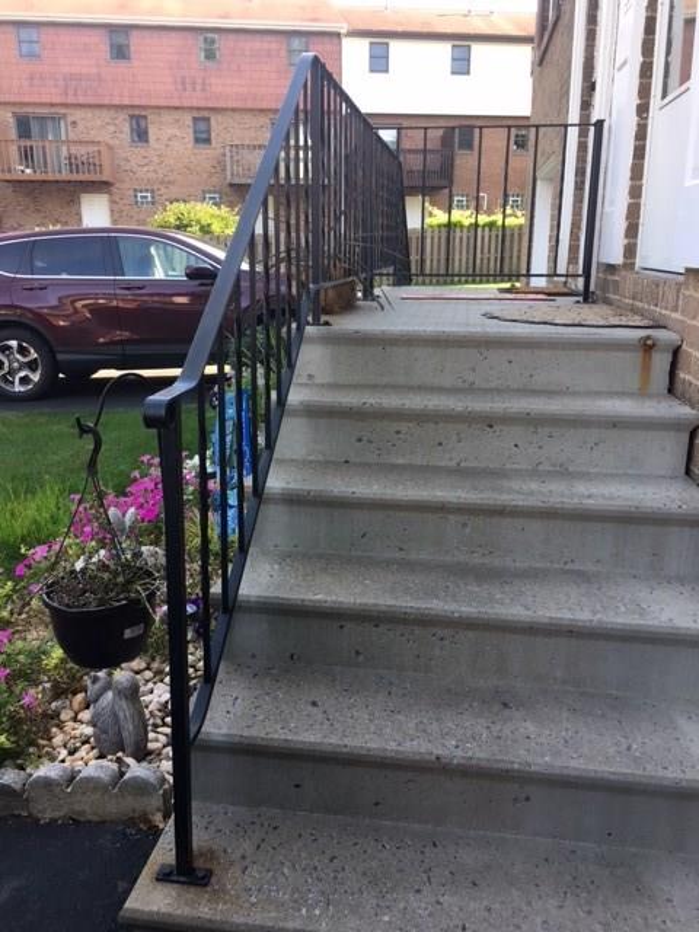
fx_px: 781
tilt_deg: -15.4
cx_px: 350
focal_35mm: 29
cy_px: 466
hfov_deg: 48.2
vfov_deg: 61.7
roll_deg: +0.4
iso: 32
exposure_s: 1/120
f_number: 2.2
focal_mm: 4.15
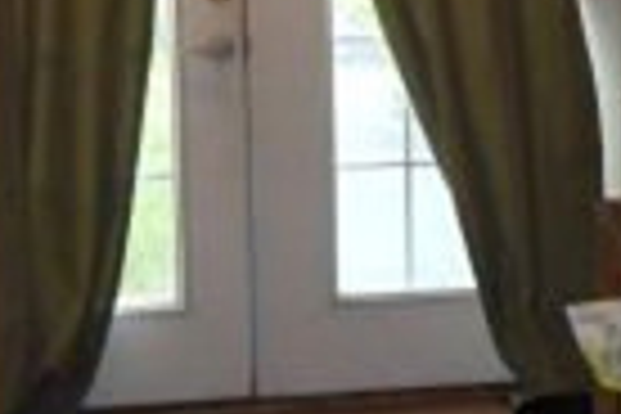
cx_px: 436
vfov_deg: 10.9
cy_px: -216
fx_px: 2087
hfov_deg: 16.9
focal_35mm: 121
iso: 200
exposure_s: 1/25
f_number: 3.2
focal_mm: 4.5
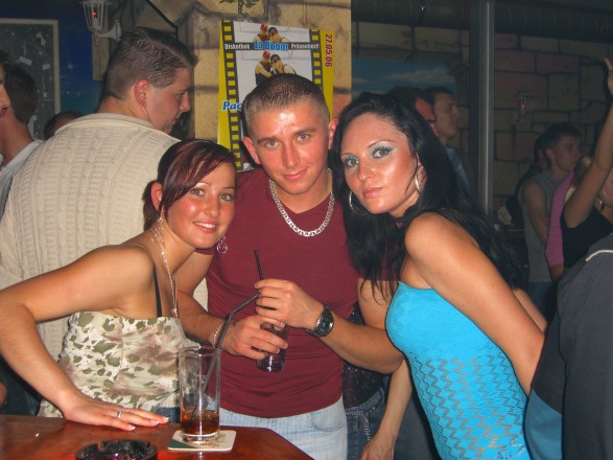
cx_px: 304
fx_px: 832
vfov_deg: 30.9
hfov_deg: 40.4
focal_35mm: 47
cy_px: 227
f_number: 3.1
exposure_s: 1/60
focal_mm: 9.5
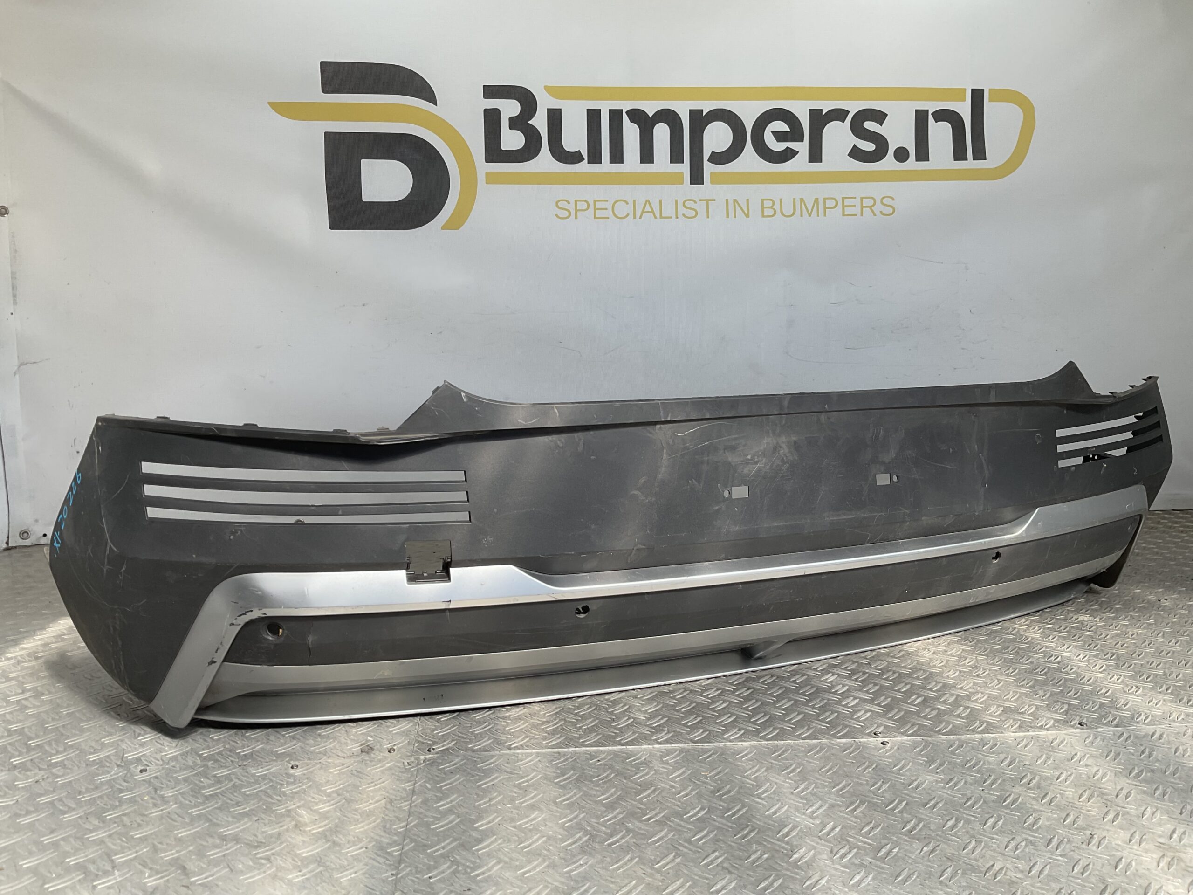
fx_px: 999
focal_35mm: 29
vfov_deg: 48.2
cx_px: 596
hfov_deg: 61.7
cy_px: 448
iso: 16
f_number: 1.8
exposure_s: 1/406
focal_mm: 3
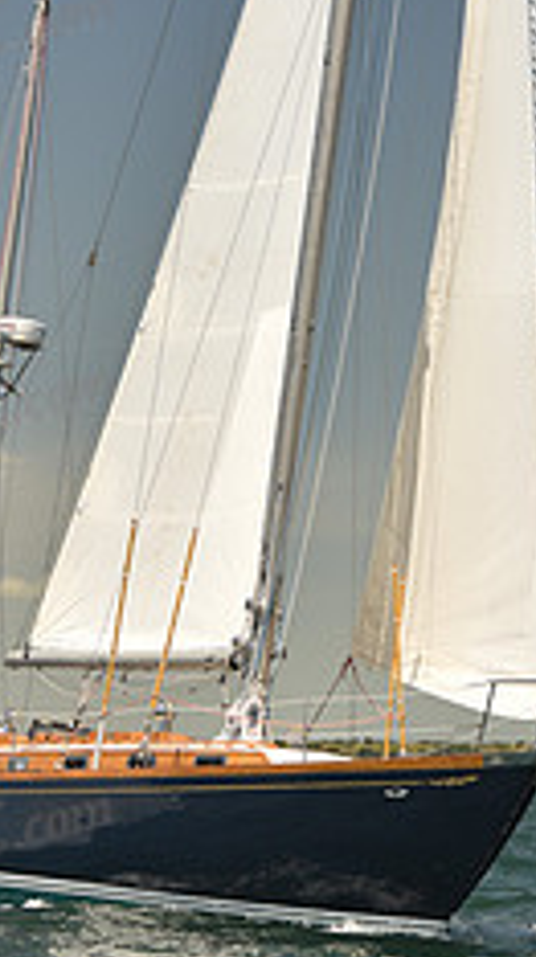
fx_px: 4615
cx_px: 327
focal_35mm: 182
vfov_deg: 11.8
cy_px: 599
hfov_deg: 6.6
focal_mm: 70
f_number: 5.6
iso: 250
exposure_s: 1/800
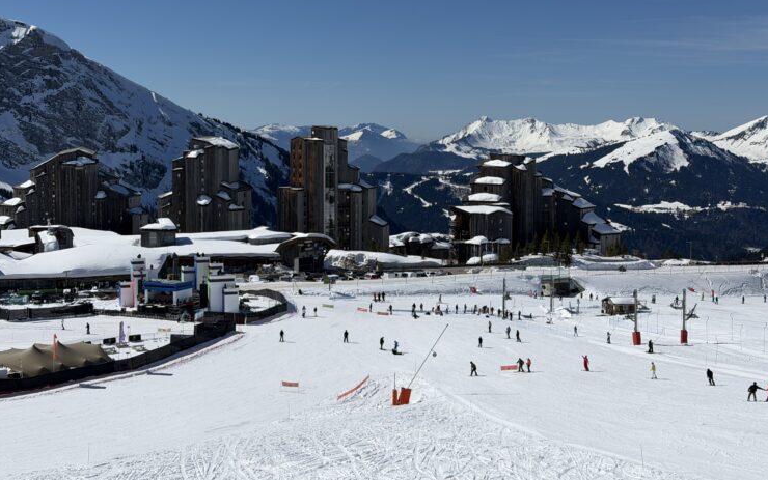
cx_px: 362
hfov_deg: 36.9
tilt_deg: -4.7
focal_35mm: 55
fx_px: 1152
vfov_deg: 23.5
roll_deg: -0.1
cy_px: 201
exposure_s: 1/20408
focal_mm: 6.76
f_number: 1.78
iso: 80
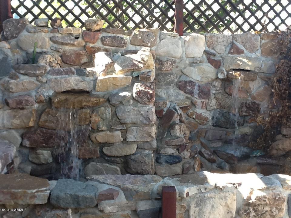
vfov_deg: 32.9
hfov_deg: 42.9
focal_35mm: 44
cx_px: 146
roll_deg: -1.4
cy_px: 109
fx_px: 370
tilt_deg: -8.7
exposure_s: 1/120
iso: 50
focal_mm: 2.03
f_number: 2.4
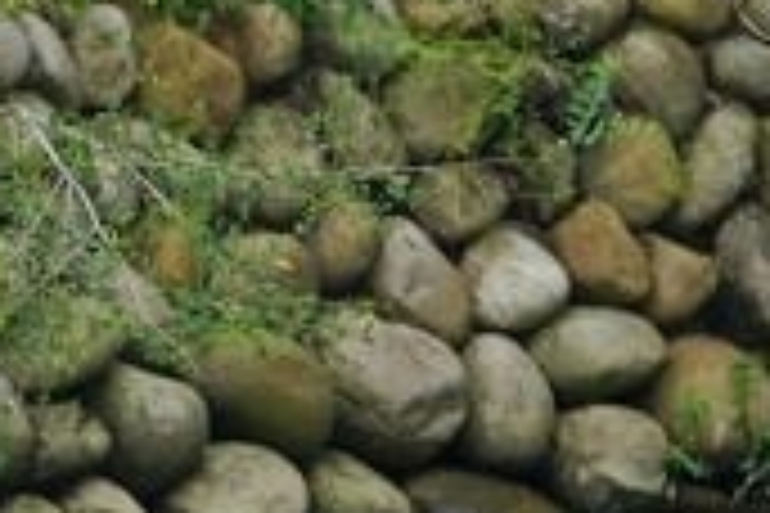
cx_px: 1346
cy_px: 1264
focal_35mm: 525
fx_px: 11228
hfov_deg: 3.9
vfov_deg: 2.6
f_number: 4
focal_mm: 75
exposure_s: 1/160
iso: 100
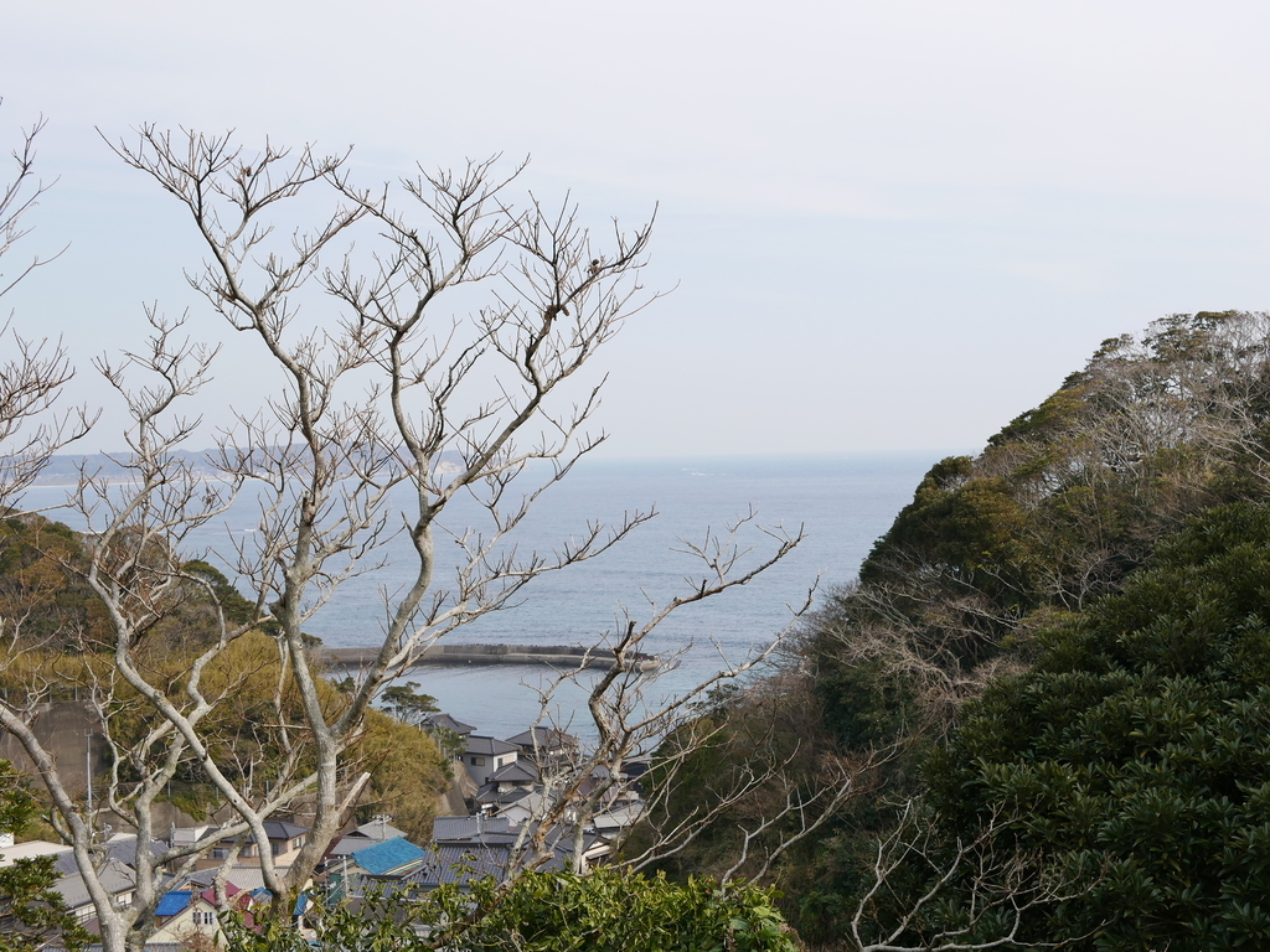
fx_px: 1834
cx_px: 635
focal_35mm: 50
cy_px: 476
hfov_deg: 38.2
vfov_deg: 29.1
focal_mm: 25
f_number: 6.3
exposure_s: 1/500
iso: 200
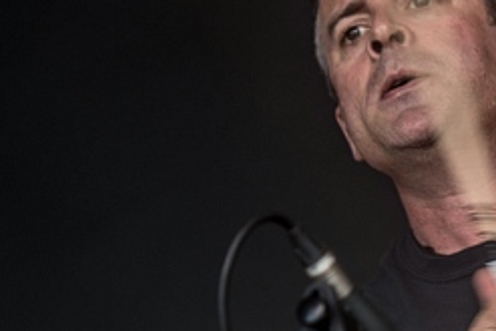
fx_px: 8126
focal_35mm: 589
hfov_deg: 3.5
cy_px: 257
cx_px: 647
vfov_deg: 2.3
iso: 100
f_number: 2.8
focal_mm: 135
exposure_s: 1/100
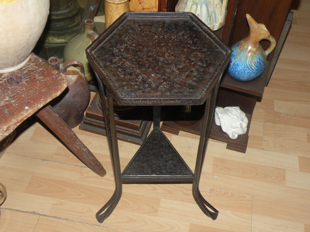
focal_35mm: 42
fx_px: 376
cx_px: 155
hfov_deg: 44.8
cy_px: 116
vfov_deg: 34.3
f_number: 3.2
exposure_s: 1/60
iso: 64
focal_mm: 7.4
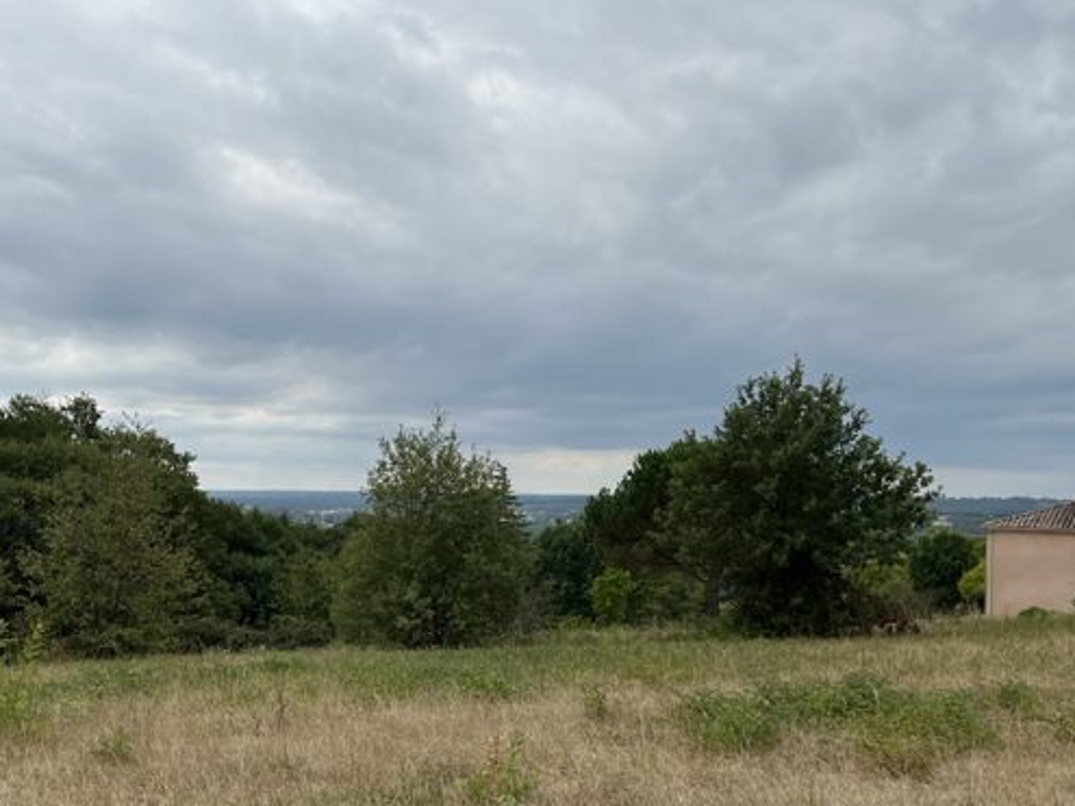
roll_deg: -0.5
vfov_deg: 34.2
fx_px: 1304
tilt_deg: -1.2
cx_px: 428
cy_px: 502
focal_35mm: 42
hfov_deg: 44.6
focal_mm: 5.1
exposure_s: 1/2632
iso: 50
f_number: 1.6
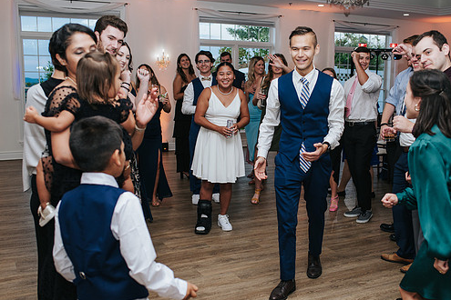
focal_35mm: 41
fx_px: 514
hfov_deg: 47.3
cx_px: 250
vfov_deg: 32.6
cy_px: 171
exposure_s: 1/200
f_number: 3.2
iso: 800
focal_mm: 35
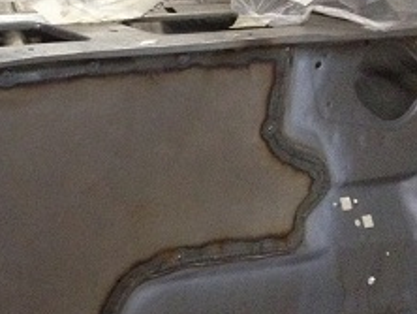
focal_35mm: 103
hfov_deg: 17.8
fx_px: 1242
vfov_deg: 14.3
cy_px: 280
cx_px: -127
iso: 500
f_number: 2.4
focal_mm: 4.28
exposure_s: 1/15
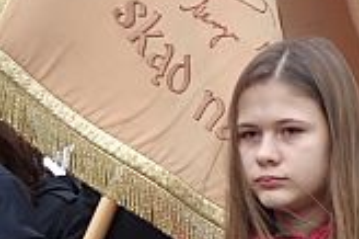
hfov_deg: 7.1
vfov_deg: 4.8
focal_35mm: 288
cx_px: 521
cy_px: 260
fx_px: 2869
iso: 125
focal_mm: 16.76
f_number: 2.8
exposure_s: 1/200
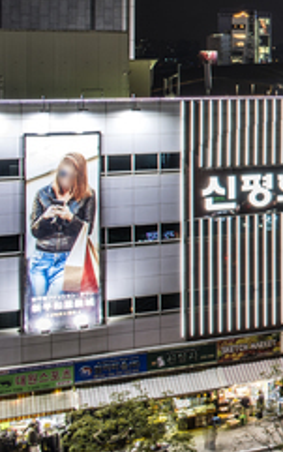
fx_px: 985
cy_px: 57
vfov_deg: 25.1
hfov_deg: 13.0
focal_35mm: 80
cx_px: 648
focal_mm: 27
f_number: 16
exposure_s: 6
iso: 100
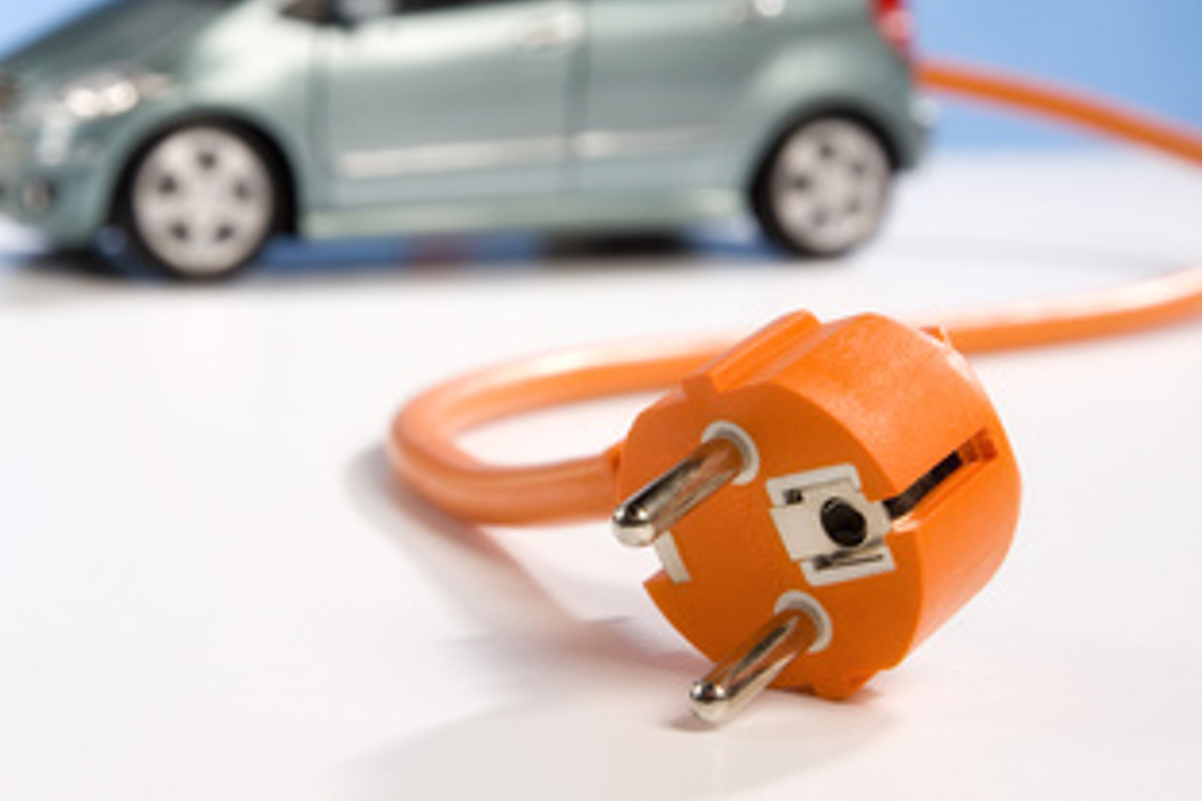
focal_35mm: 118
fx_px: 3940
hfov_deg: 17.3
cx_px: 622
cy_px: 322
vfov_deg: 11.6
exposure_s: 1/250
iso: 100
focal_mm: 58
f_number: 11
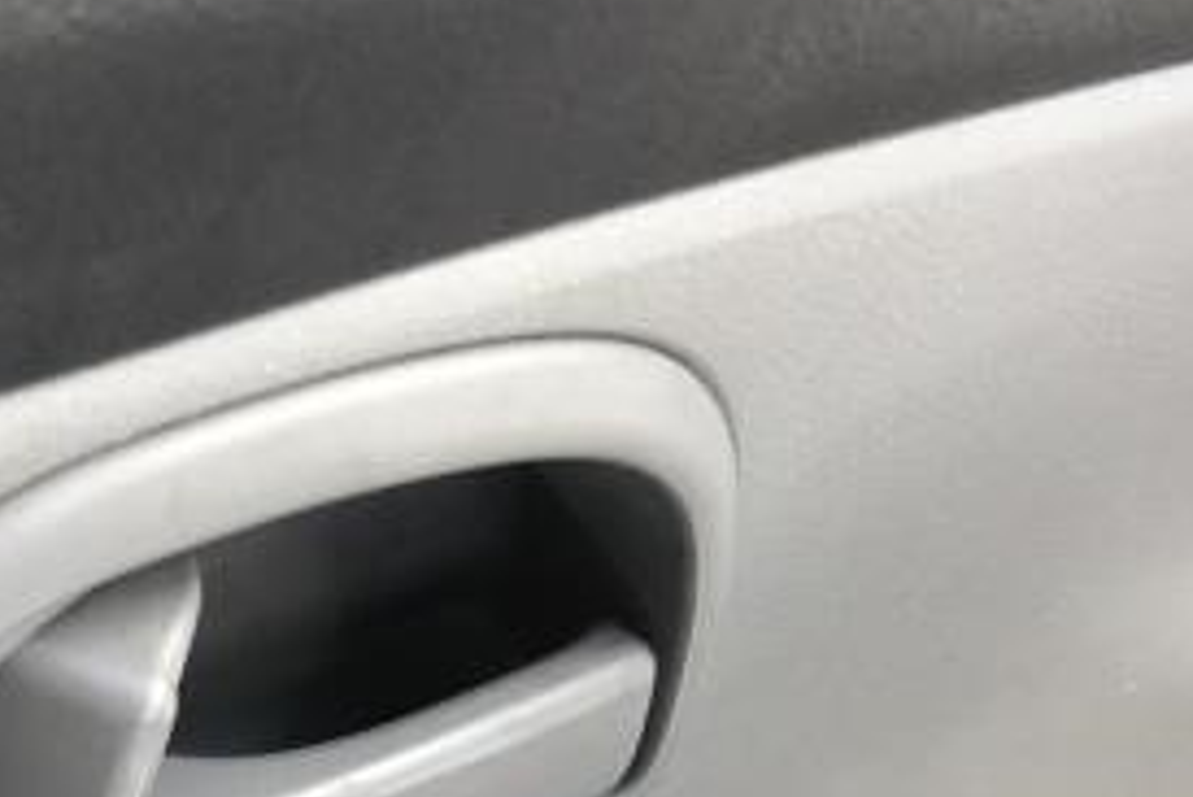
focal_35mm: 85
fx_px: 2818
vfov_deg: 15.2
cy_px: 1098
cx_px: 22
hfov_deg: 23.0
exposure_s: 1/30
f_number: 1.8
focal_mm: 3.99
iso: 32
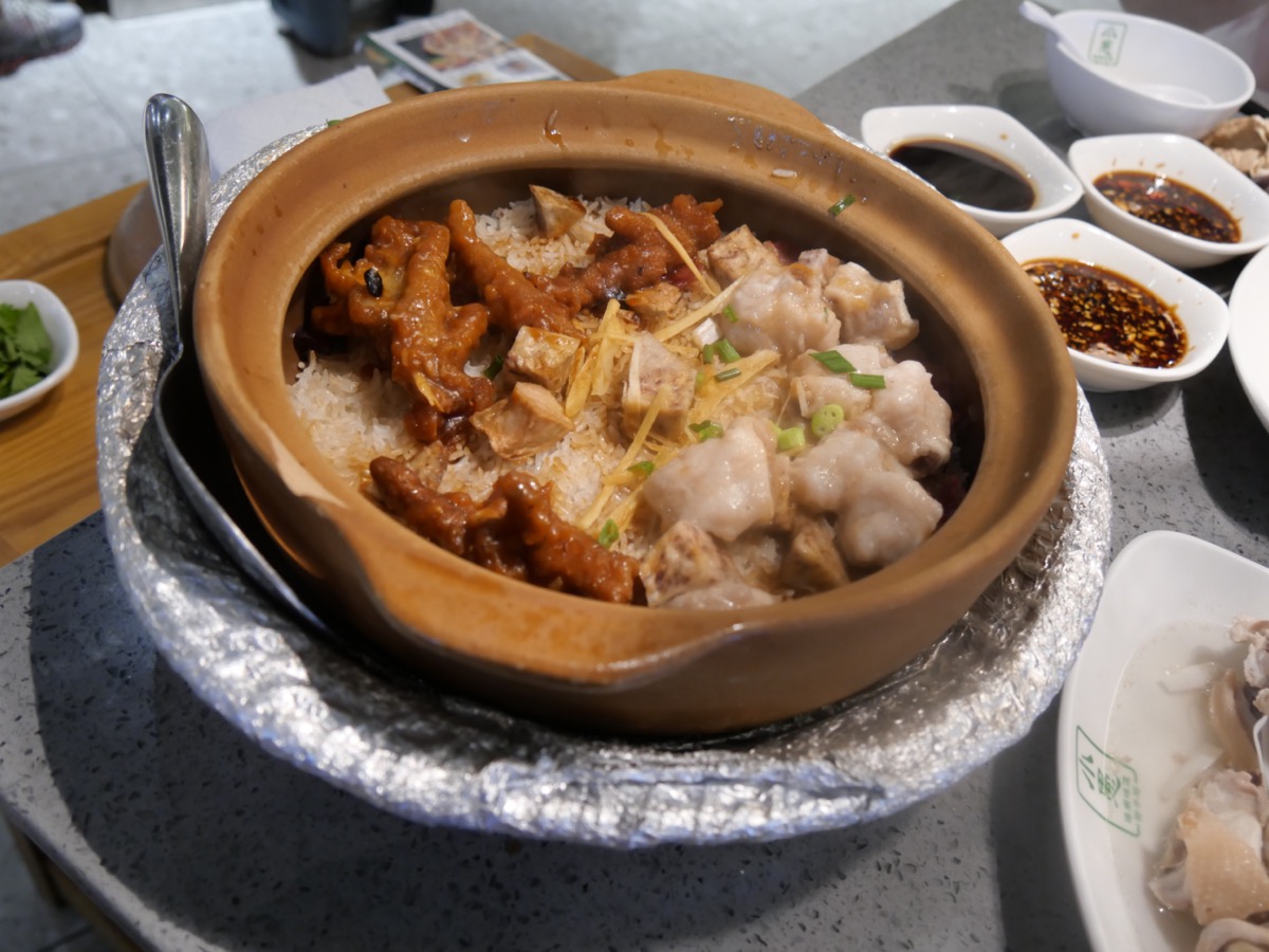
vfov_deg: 46.8
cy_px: 476
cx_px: 634
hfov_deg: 60.0
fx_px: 1100
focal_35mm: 30
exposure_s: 1/60
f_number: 3.6
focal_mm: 15
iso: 1250
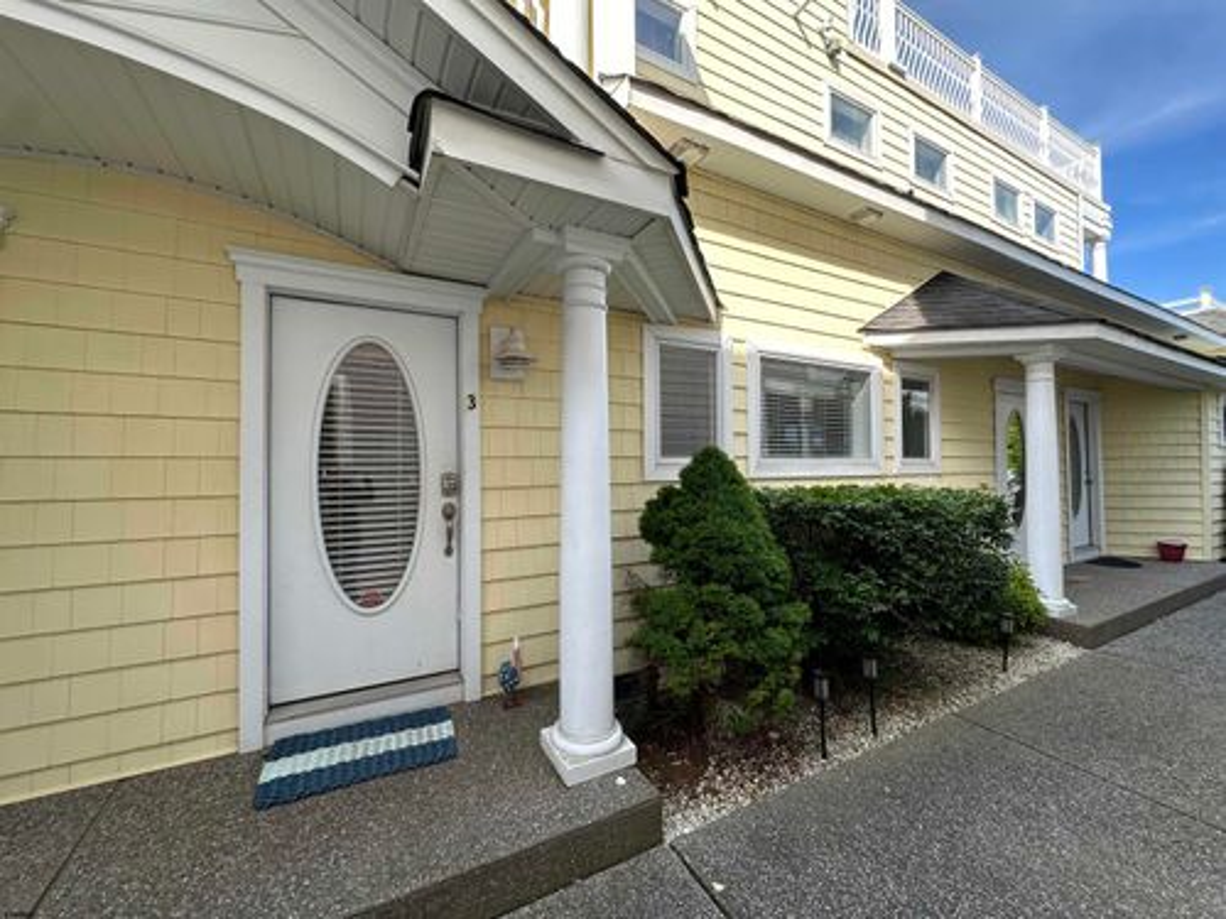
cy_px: 460
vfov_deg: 85.7
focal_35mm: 14
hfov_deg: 102.1
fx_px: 496
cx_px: 613
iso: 40
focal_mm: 2.22
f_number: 2.2
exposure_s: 1/301
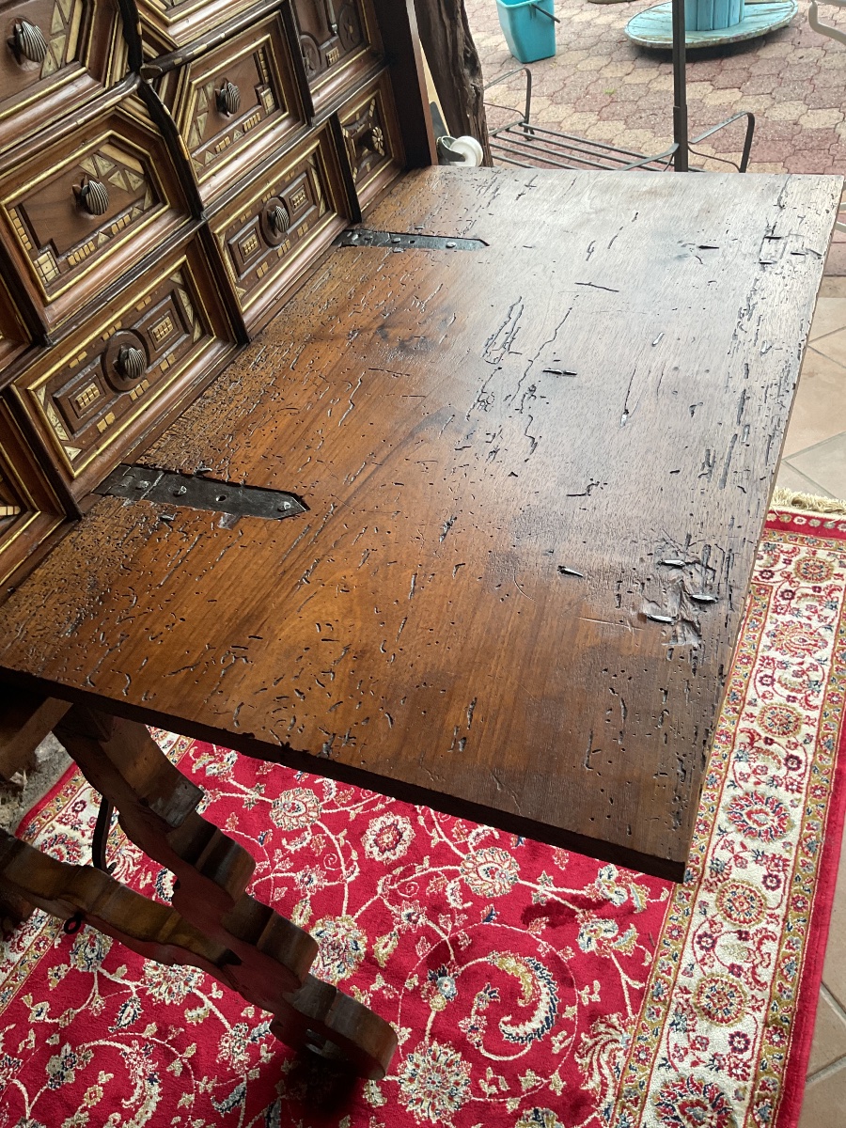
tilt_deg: -41.1
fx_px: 945
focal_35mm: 29
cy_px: 564
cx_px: 423
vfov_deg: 61.7
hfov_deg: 48.2
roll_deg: +16.4
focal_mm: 3
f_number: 1.8
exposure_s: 1/120
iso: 64
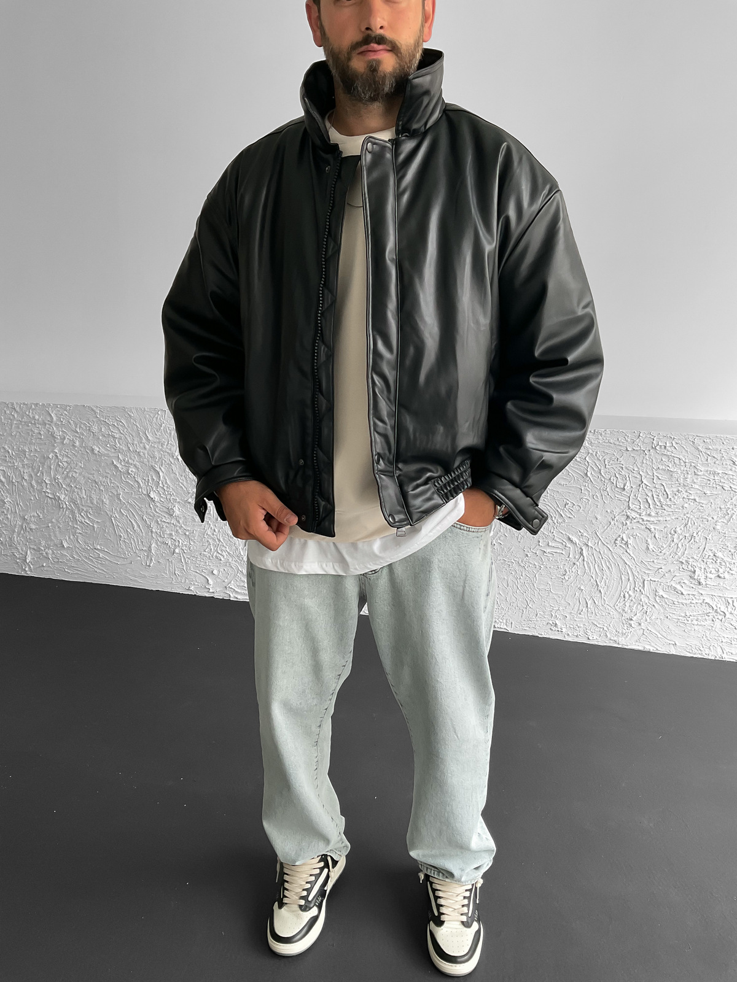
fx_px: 823
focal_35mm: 29
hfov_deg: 48.2
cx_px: 368
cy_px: 491
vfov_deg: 61.7
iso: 25
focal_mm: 3
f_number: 1.8
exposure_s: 1/120
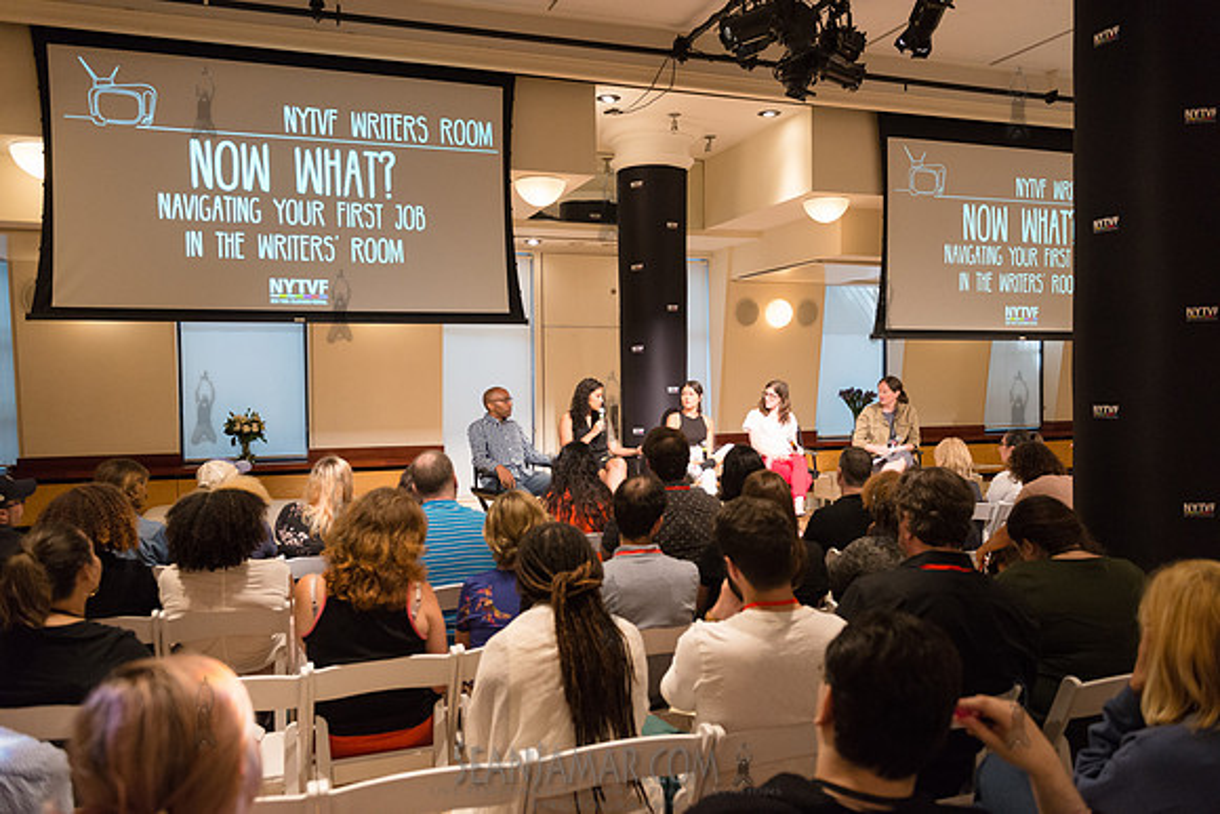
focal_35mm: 28
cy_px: 407
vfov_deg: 46.4
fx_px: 949
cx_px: 610
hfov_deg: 65.5
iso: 2500
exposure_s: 1/125
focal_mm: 28
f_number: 4
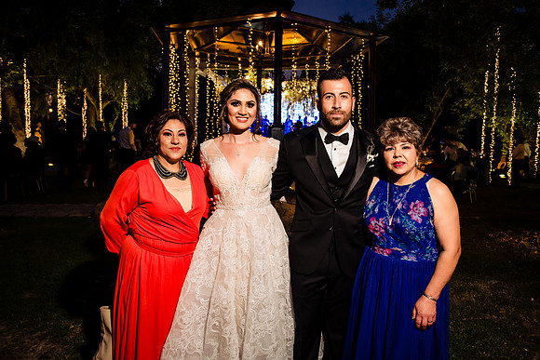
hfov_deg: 63.6
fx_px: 435
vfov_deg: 45.0
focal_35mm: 29
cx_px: 270
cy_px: 180
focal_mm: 29
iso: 1600
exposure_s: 1/50
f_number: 7.1
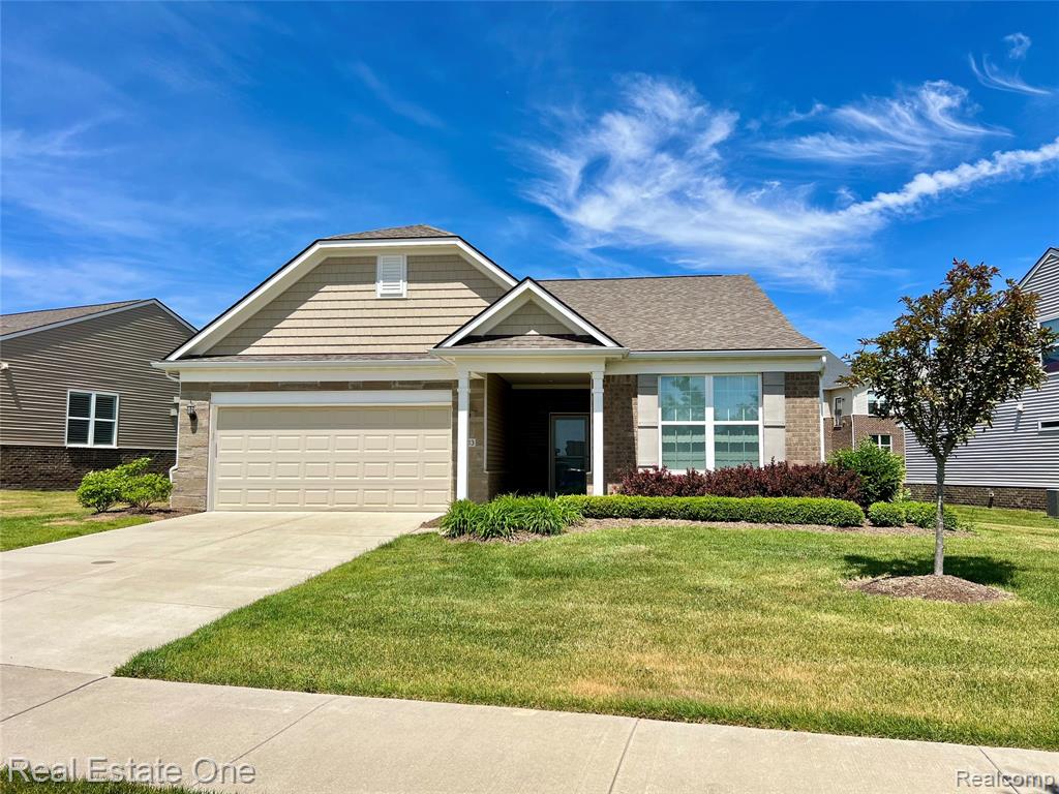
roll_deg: +0.4
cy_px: 397
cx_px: 530
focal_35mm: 26
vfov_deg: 53.1
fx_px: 795
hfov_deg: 67.3
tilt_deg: +5.7
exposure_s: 1/2994
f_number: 1.5
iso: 50
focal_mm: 5.7
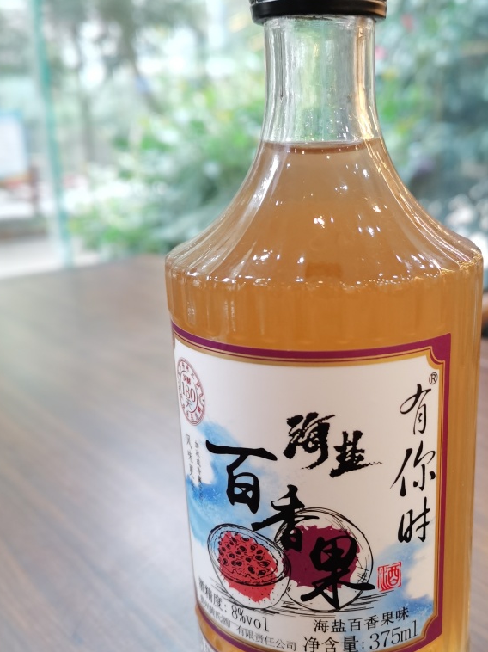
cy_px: 340
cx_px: 334
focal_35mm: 38
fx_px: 715
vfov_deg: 49.0
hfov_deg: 37.2
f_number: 1.8
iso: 320
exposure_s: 1/50
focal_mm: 5.58
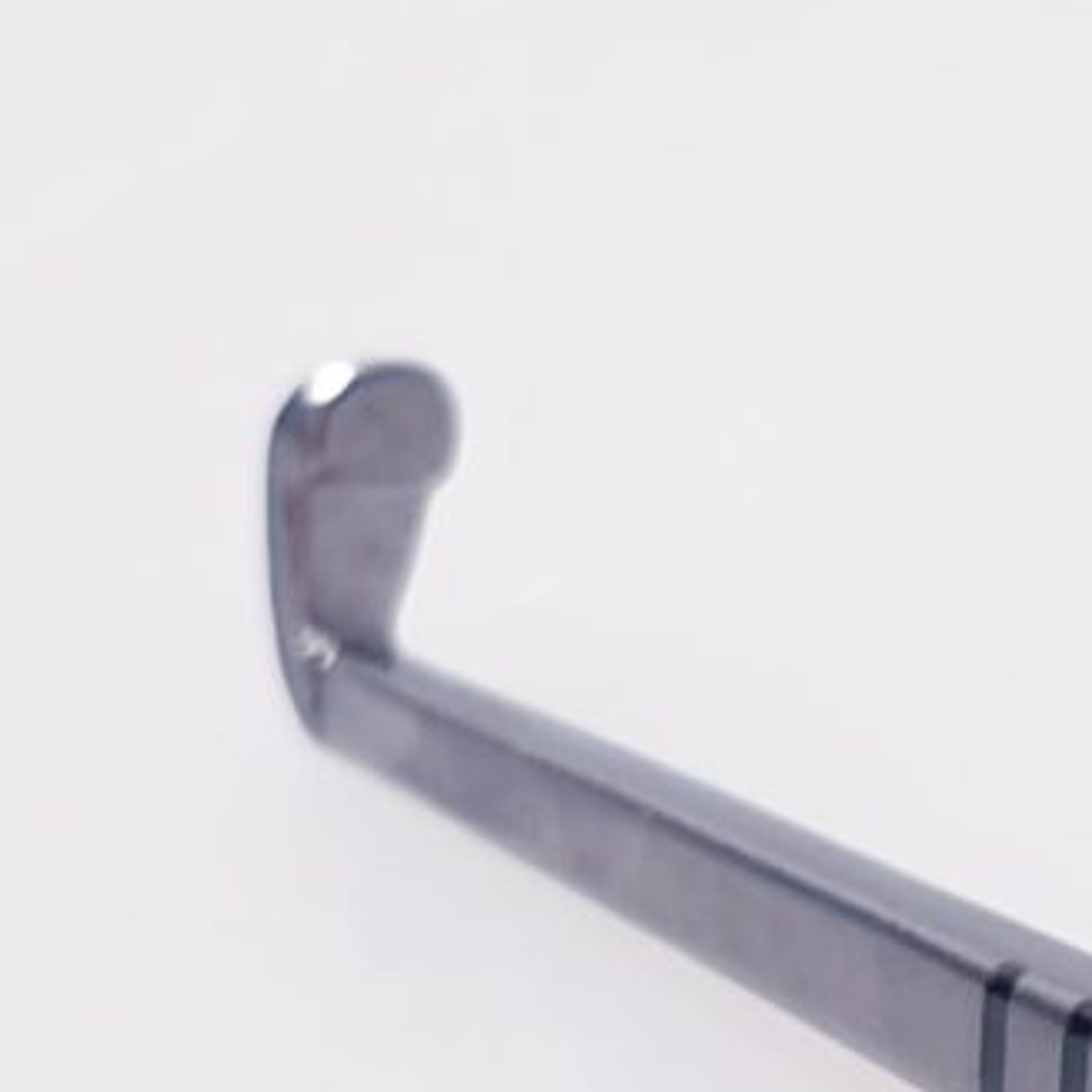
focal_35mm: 180
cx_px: 1469
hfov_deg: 9.5
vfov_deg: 9.7
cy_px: 918
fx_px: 6424
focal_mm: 4.3
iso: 64
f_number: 2.4
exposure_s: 1/100
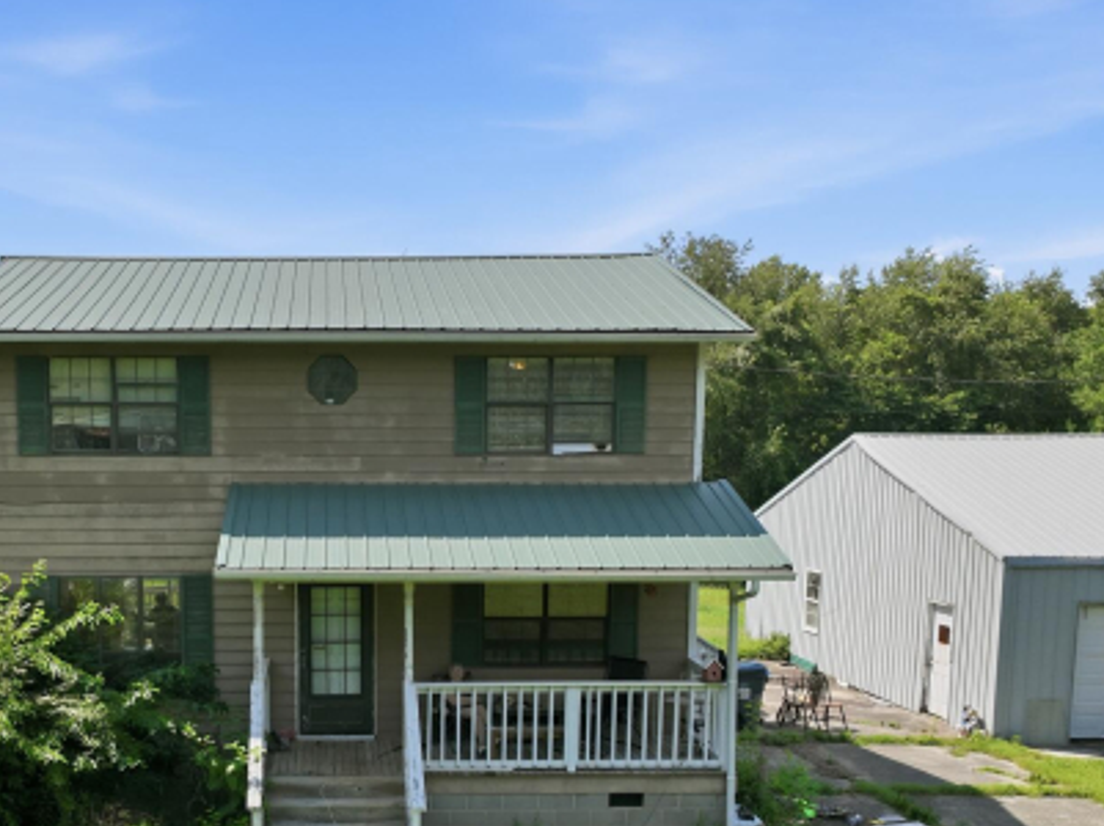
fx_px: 1275
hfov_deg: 45.9
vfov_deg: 35.1
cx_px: 339
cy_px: 620
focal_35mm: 40
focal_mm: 12.3
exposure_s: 1/3200
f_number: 2.8
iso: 160
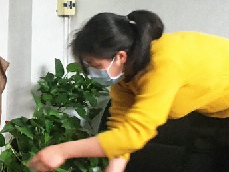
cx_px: -77
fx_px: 893
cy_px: 95
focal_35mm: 135
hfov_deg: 14.0
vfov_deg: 11.0
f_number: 2.2
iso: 100
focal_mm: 4.15
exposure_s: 1/17
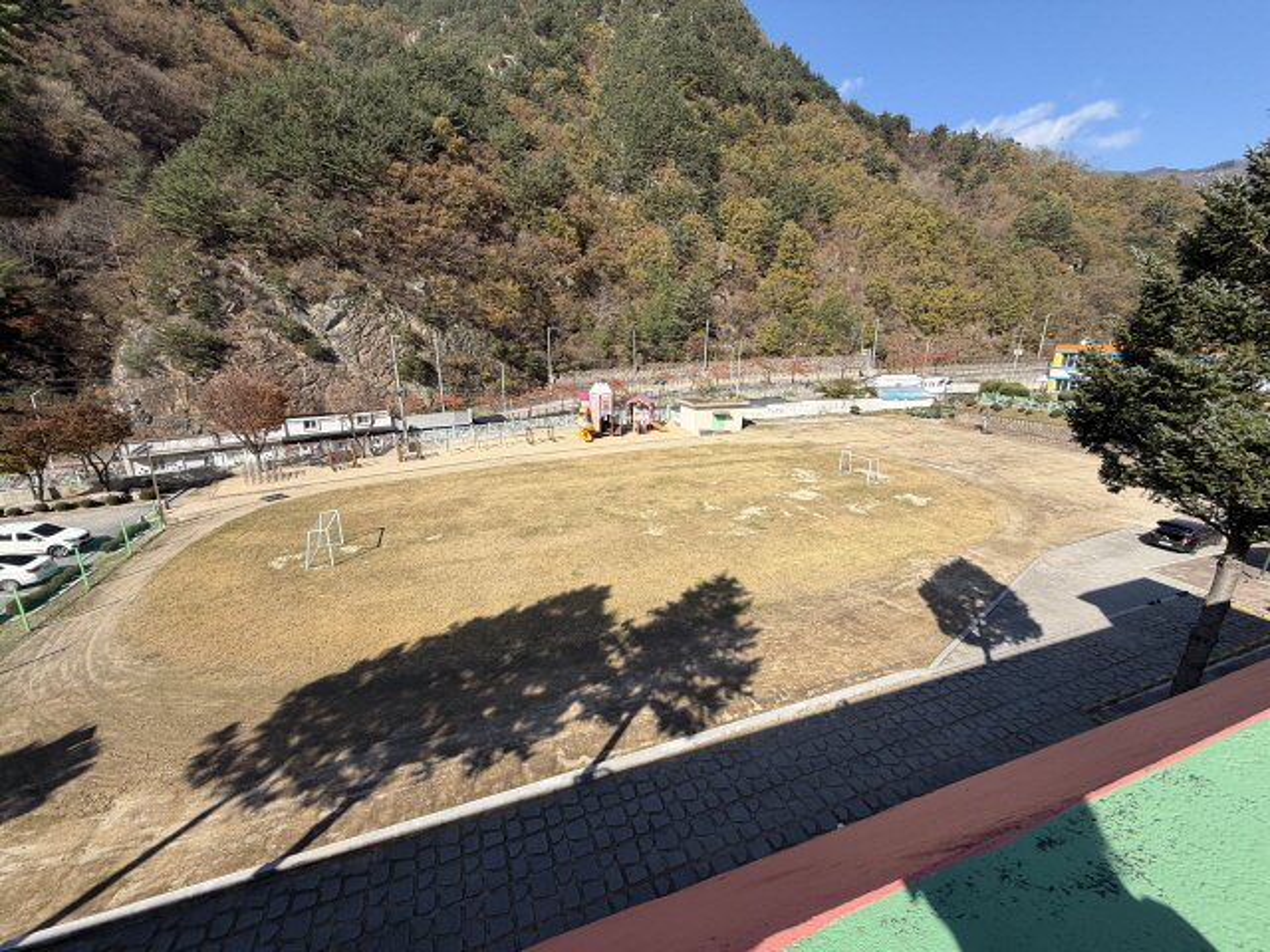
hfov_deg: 102.1
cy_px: 476
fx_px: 514
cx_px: 635
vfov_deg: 85.7
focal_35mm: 14
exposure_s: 1/770
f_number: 2.2
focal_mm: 2.22
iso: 32
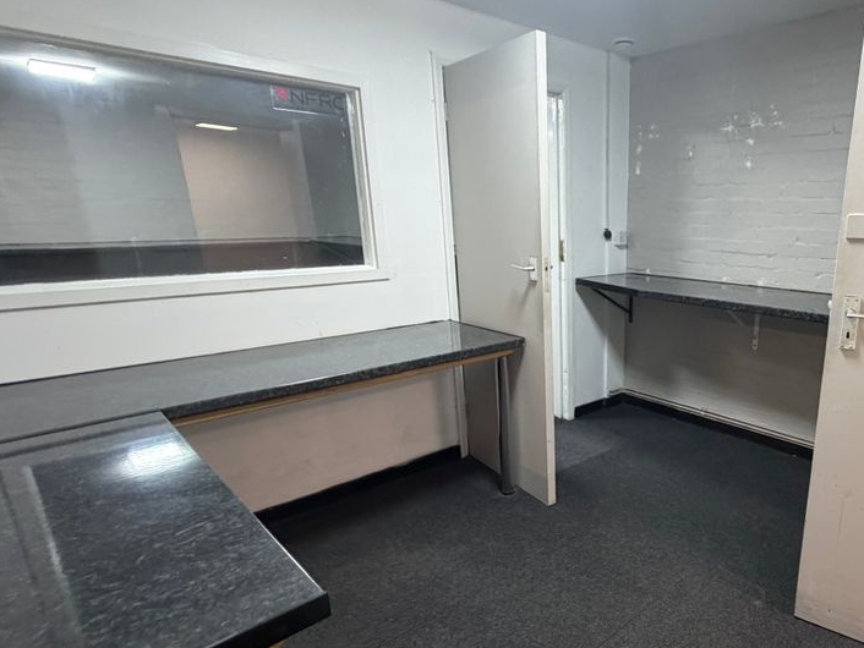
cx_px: 616
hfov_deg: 72.6
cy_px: 366
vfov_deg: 60.9
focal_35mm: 22
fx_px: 549
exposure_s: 1/100
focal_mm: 2.22
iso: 320
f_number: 2.2
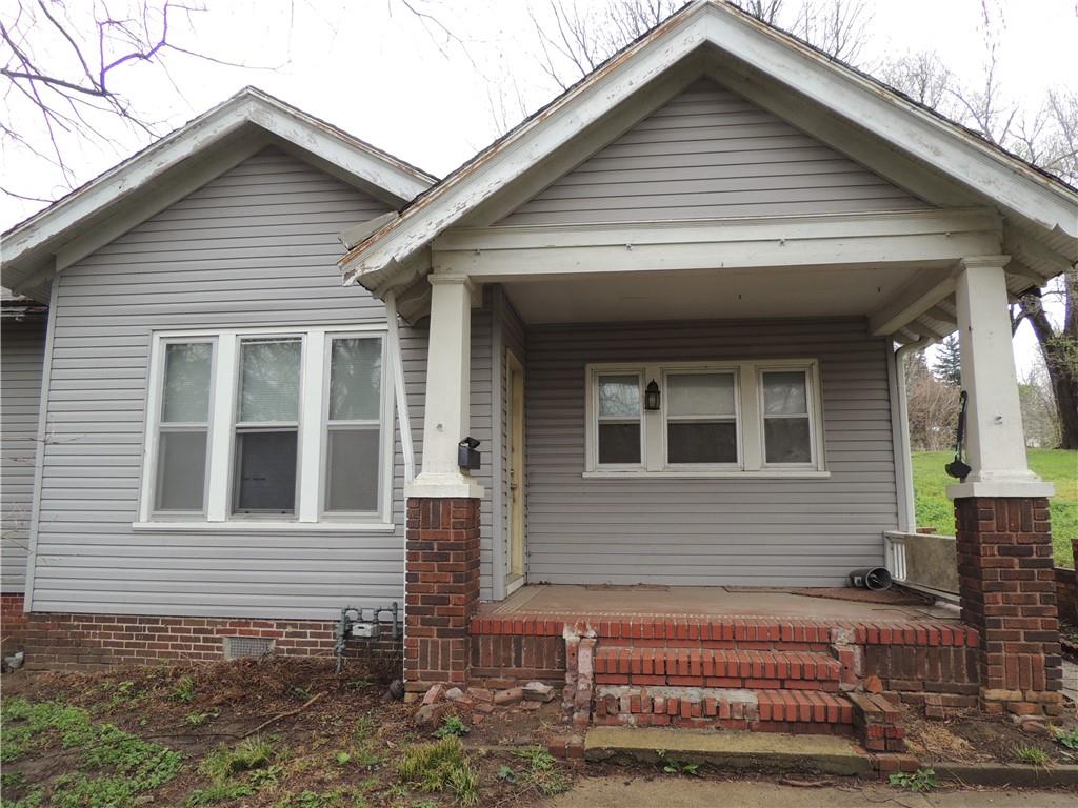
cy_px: 404
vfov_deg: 56.8
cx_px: 539
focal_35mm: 24
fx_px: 747
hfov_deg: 71.6
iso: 100
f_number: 3
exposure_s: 1/250
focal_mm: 4.3
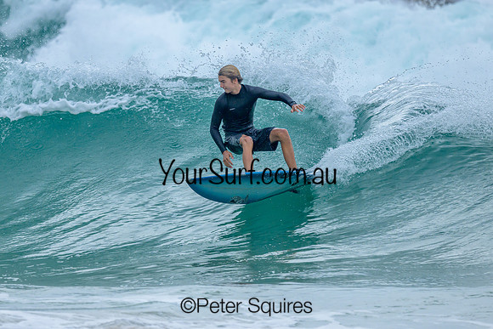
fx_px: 14369
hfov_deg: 2.0
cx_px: 229
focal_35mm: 1049
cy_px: 113
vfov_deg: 1.3
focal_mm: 800
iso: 500
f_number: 6.3
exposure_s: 1/2500
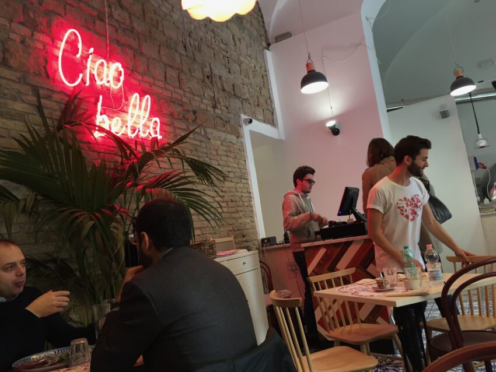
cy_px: 186
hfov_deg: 61.6
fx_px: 416
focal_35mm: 29
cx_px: 248
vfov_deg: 48.2
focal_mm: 4.15
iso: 100
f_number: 2.2
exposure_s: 1/33
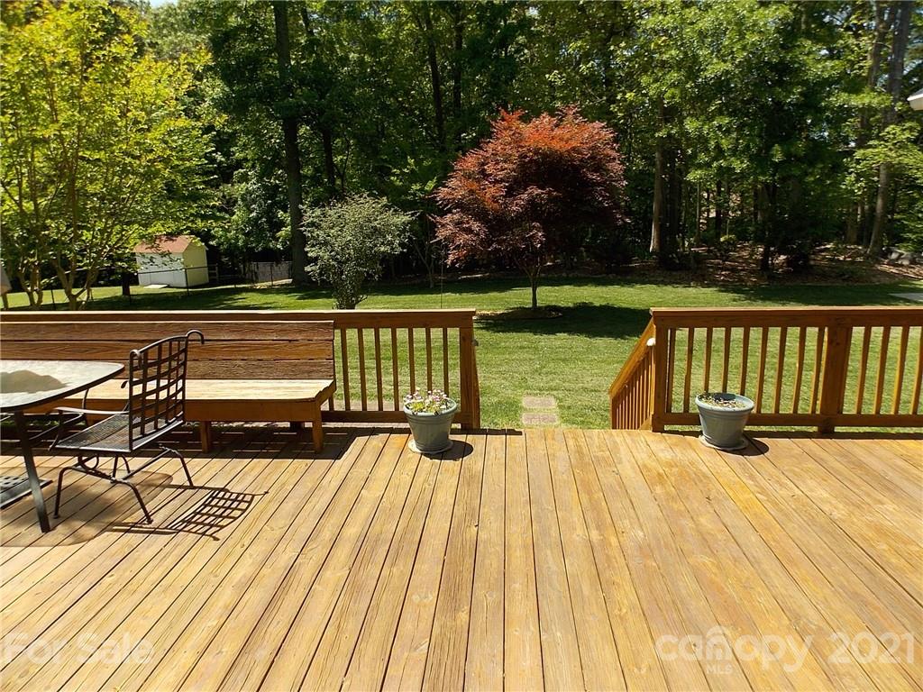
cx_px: 462
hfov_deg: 73.9
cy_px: 346
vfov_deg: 58.9
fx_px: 613
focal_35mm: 23
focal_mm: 4
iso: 80
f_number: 3.1
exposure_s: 1/500
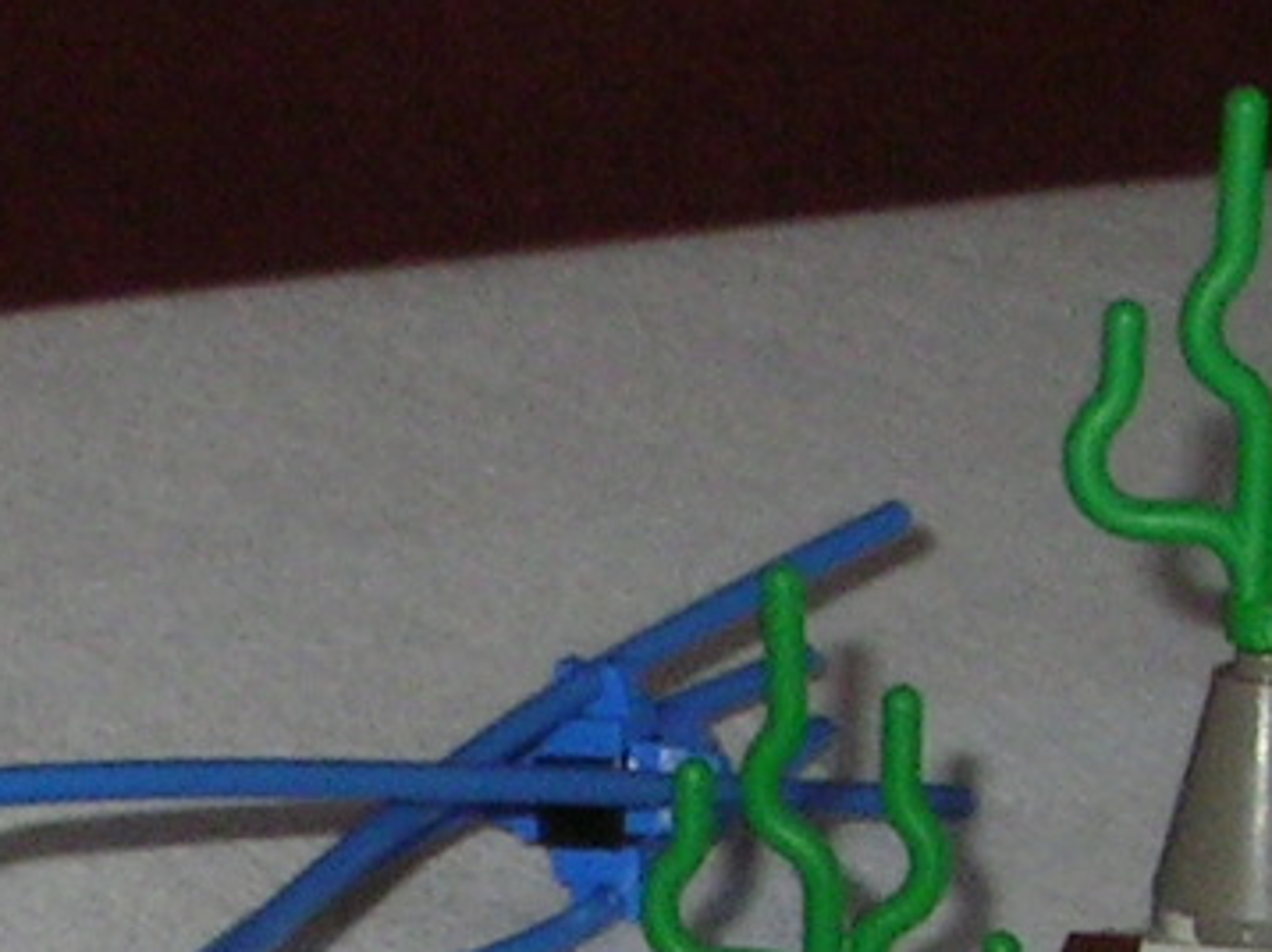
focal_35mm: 264
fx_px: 9694
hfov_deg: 7.4
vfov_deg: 5.5
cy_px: 1638
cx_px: -302
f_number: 6.1
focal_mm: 9.2
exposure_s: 1/49.4
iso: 100
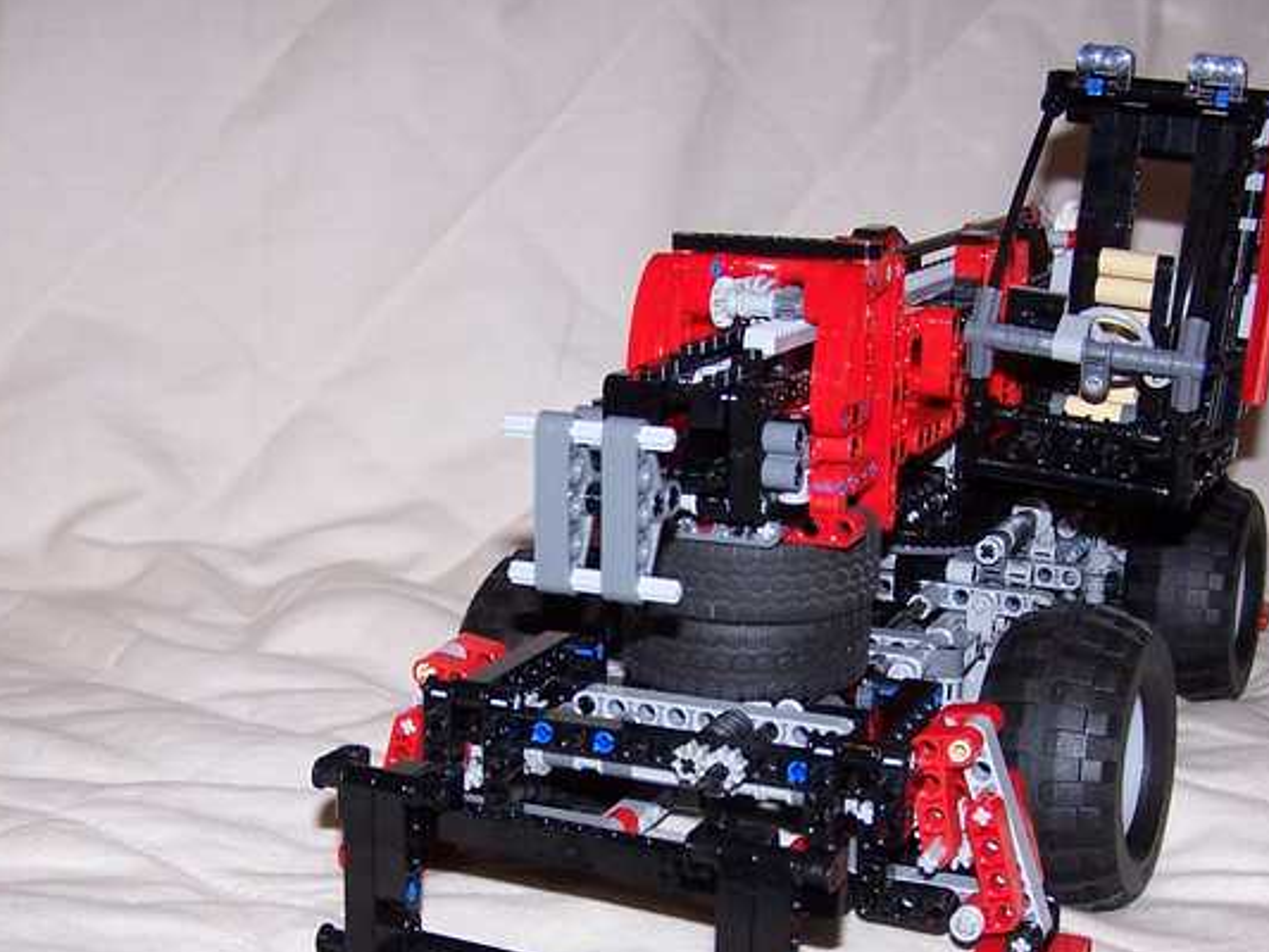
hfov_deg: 33.8
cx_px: 657
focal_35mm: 57
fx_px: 2090
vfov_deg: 25.5
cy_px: 657
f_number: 2.8
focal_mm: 6.3
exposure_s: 1/60
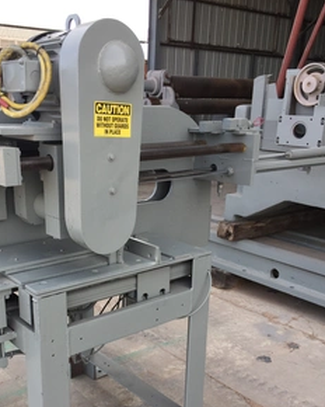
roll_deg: -0.8
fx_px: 469
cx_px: 116
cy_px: 267
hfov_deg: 37.9
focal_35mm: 39
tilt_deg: -19.3
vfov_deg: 46.2
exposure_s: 1/220
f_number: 2.2
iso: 32
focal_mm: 4.15
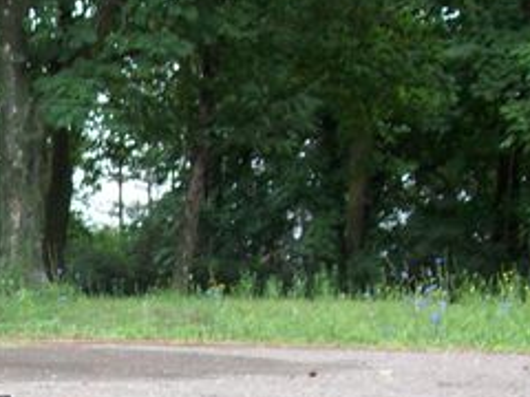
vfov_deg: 14.8
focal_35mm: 96
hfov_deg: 19.2
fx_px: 1470
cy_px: 501
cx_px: -119
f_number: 2.7
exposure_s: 1/64
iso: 83
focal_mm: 6
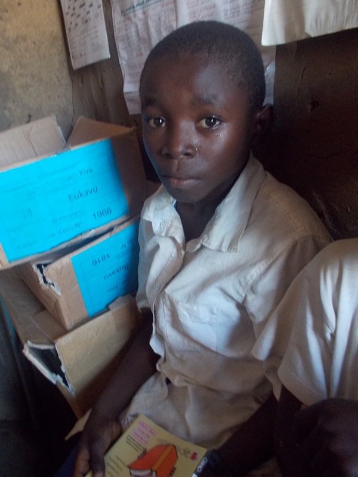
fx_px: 400
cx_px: 179
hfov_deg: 48.2
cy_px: 238
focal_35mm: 29
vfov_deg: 61.7
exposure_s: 1/30
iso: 320
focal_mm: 4.1
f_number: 3.3
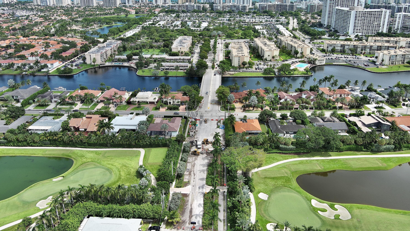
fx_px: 337
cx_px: 206
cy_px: 92
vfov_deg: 37.6
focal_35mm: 31
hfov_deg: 62.6
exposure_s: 1/1156
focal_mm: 10.57
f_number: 2.8
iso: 101
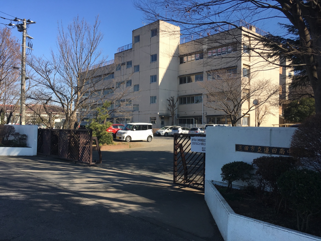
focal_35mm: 29
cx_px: 160
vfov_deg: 48.2
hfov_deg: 61.7
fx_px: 269
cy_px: 120
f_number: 2.2
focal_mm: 4.15
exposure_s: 1/1148
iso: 25
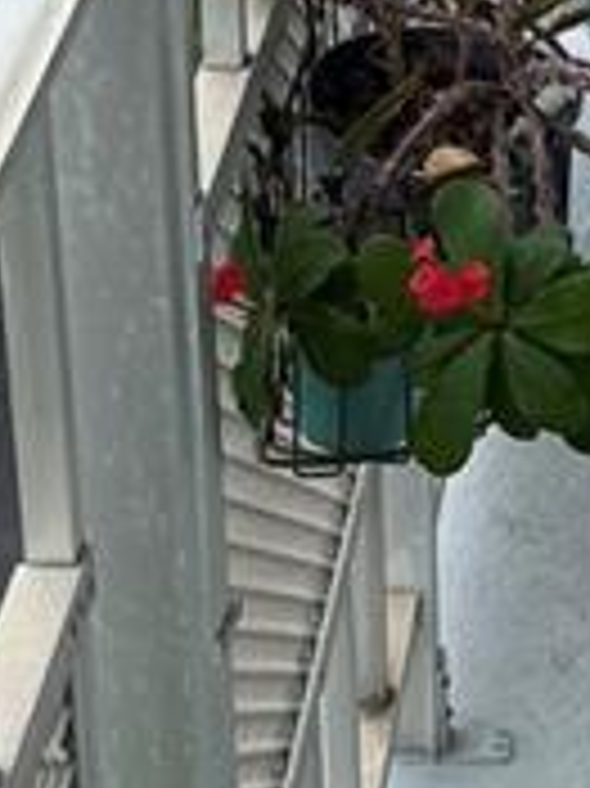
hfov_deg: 9.0
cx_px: 482
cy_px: 333
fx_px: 3754
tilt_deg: -28.3
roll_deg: +0.3
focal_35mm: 165
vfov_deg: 12.0
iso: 80
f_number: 1.78
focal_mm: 6.76
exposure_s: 1/1366
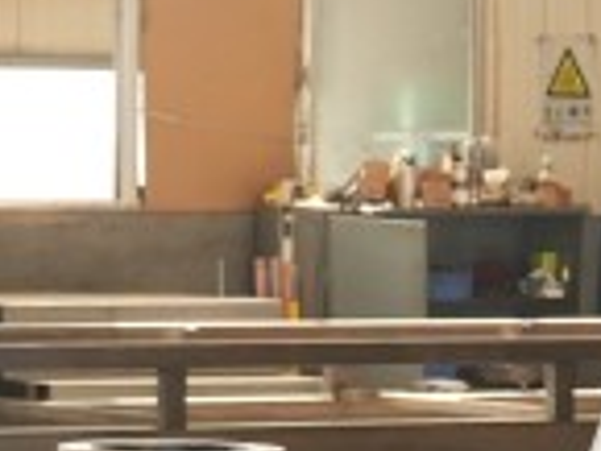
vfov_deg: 5.4
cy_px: 710
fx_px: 4709
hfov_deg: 7.3
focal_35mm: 271
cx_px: 456
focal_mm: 51
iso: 3200
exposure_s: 1/160
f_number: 5.6
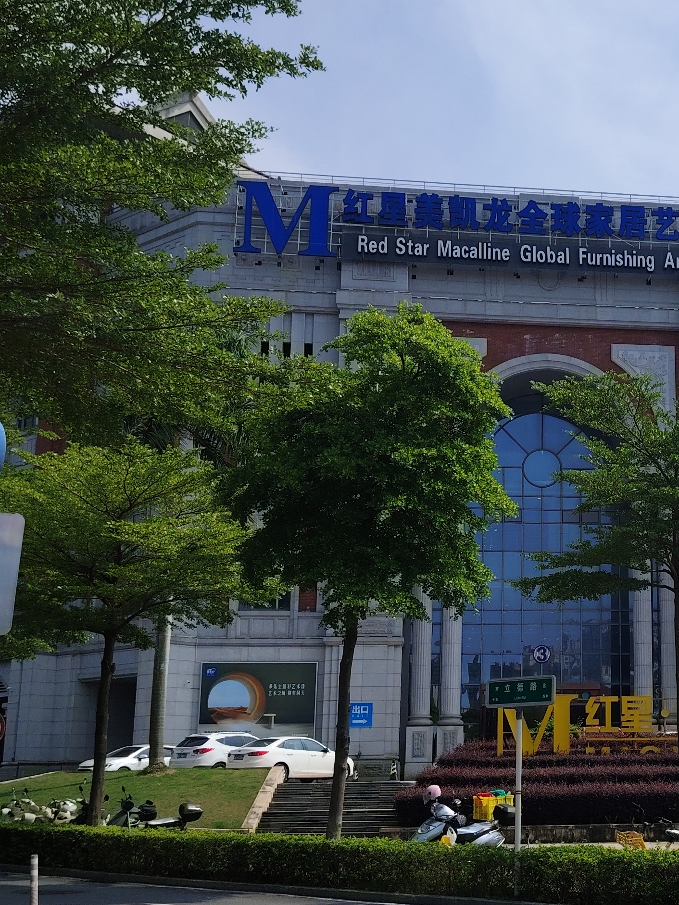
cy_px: 487
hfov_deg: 27.4
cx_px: 628
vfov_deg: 37.5
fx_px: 1334
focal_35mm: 51
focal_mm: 5.25
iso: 100
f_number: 1.75
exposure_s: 1/1320
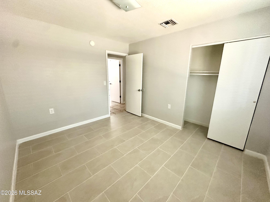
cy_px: 101
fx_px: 109
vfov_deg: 85.7
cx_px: 135
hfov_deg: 102.1
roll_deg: -1.3
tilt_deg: -12.5
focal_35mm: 14
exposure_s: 1/60
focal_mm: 2.22
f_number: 2.2
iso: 800
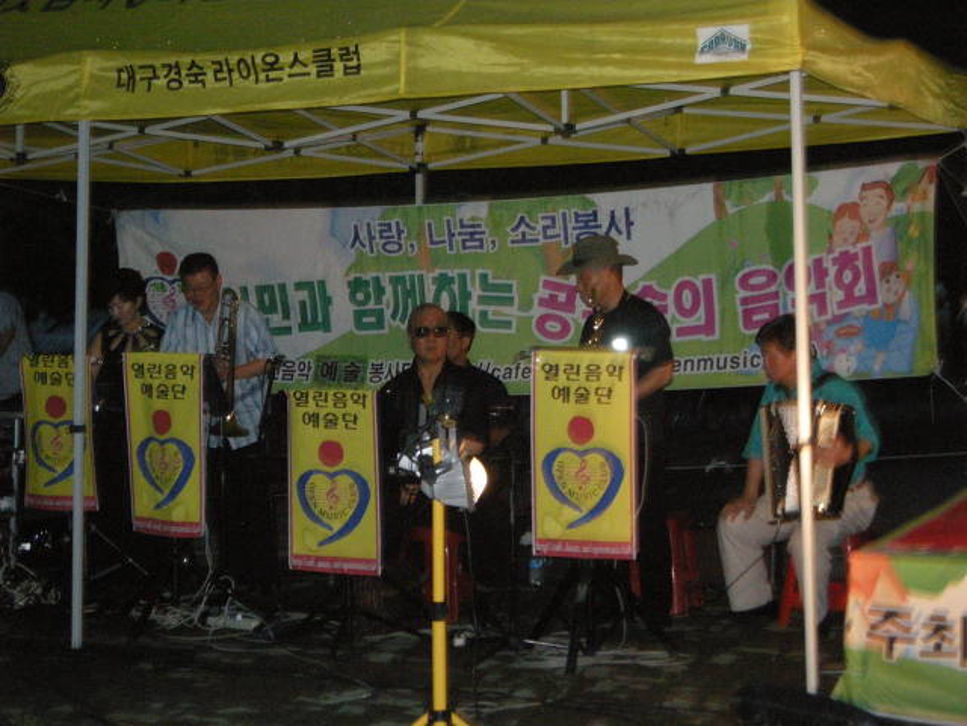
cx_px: 484
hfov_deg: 26.3
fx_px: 2067
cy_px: 363
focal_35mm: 74
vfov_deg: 19.9
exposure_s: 1/60
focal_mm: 15.7
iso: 591
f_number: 3.9
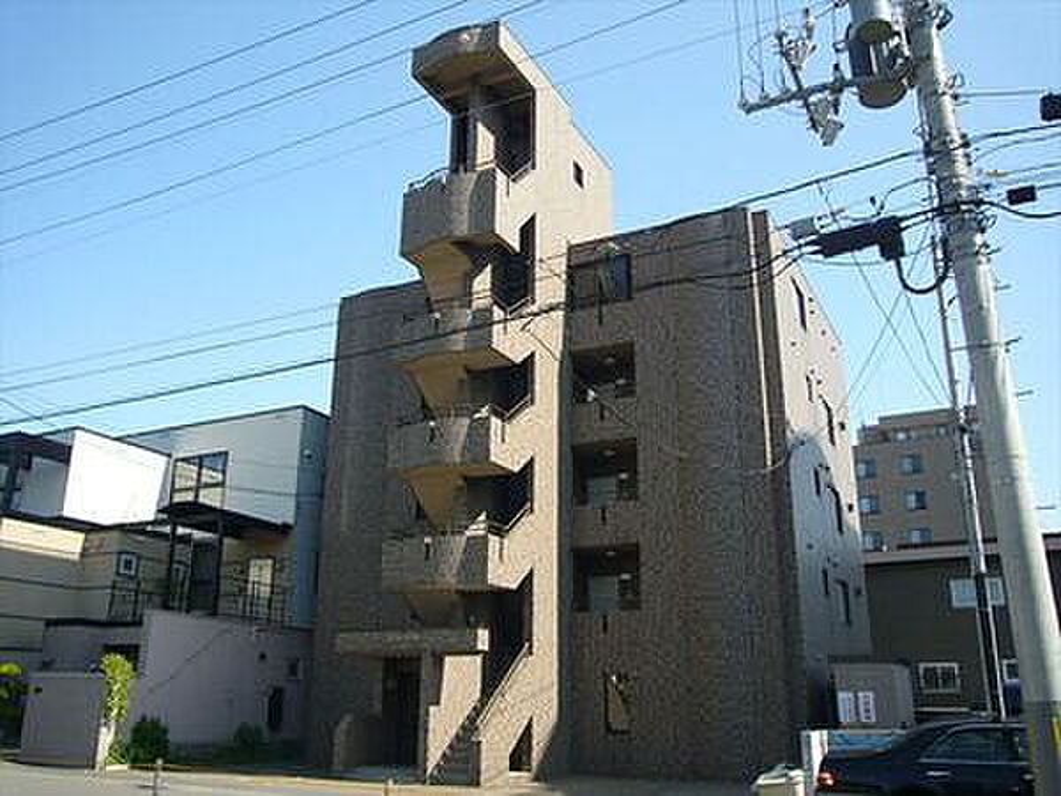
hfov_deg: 60.0
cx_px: 530
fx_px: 920
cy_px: 398
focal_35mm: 30
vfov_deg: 46.8
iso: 80
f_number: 5.6
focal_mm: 4.6
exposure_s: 1/160
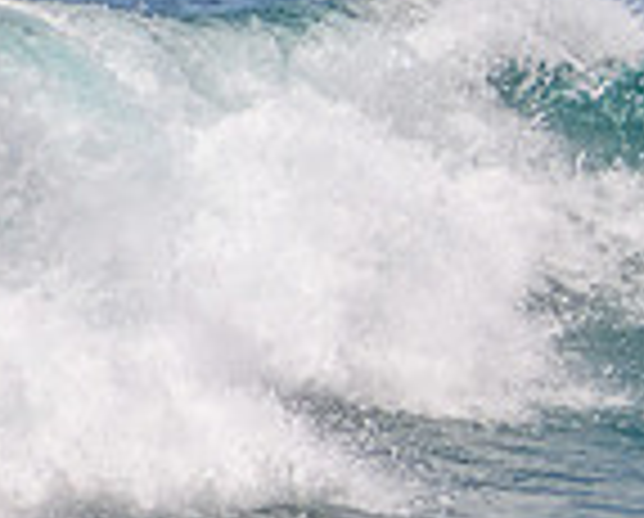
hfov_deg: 0.9
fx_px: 39821
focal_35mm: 2085
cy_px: 192
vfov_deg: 0.7
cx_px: 1148
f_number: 5.6
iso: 320
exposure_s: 1/2000
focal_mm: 400
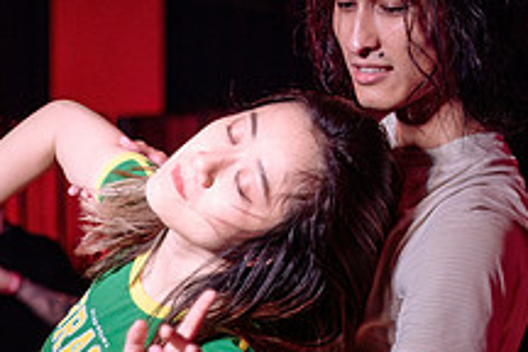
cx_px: 185
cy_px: 308
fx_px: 2317
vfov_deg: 8.7
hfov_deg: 13.0
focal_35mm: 158
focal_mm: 56
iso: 1000
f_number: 2.8
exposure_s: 1/60
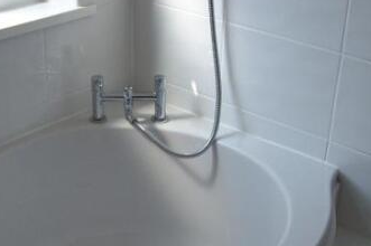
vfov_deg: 20.5
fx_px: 679
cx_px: 136
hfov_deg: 30.4
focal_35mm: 66
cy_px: 159
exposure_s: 1/351
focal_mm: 6
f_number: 2.7
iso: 80
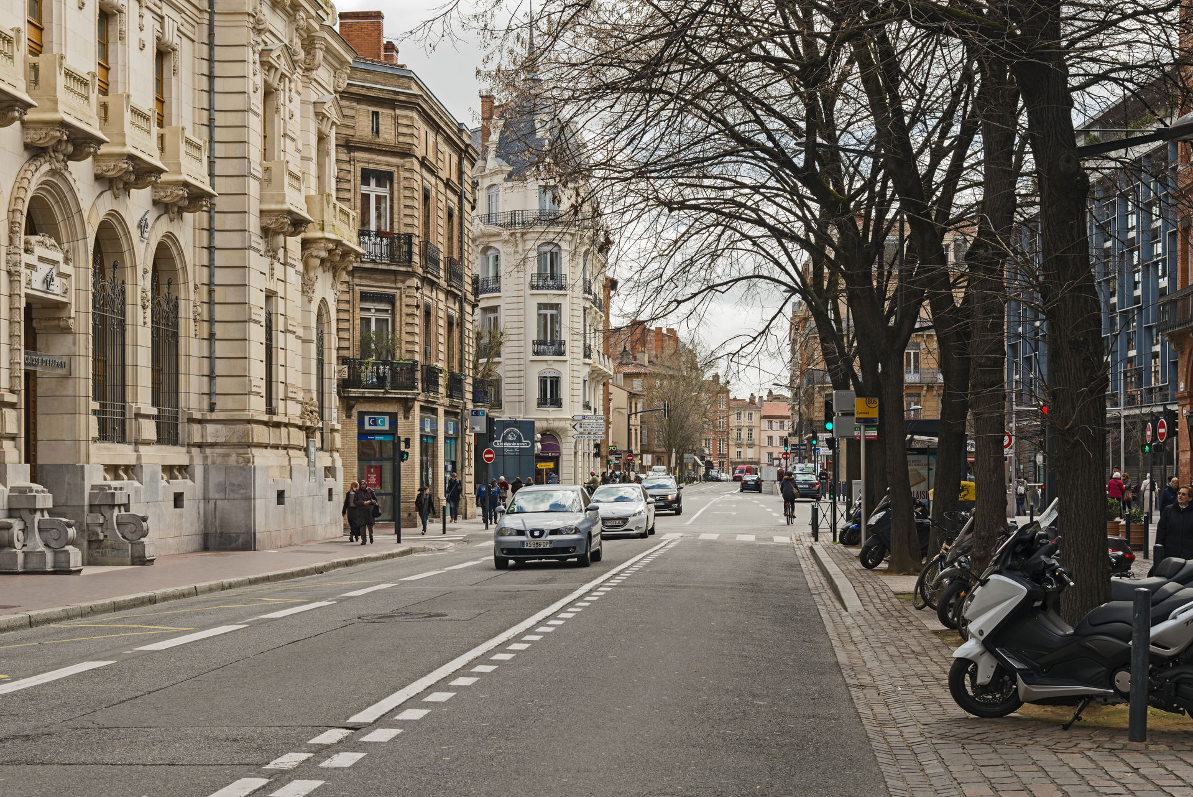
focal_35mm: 55
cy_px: 398
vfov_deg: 24.6
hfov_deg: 36.2
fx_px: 1823
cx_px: 596
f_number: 8
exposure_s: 1/160
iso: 100
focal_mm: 55
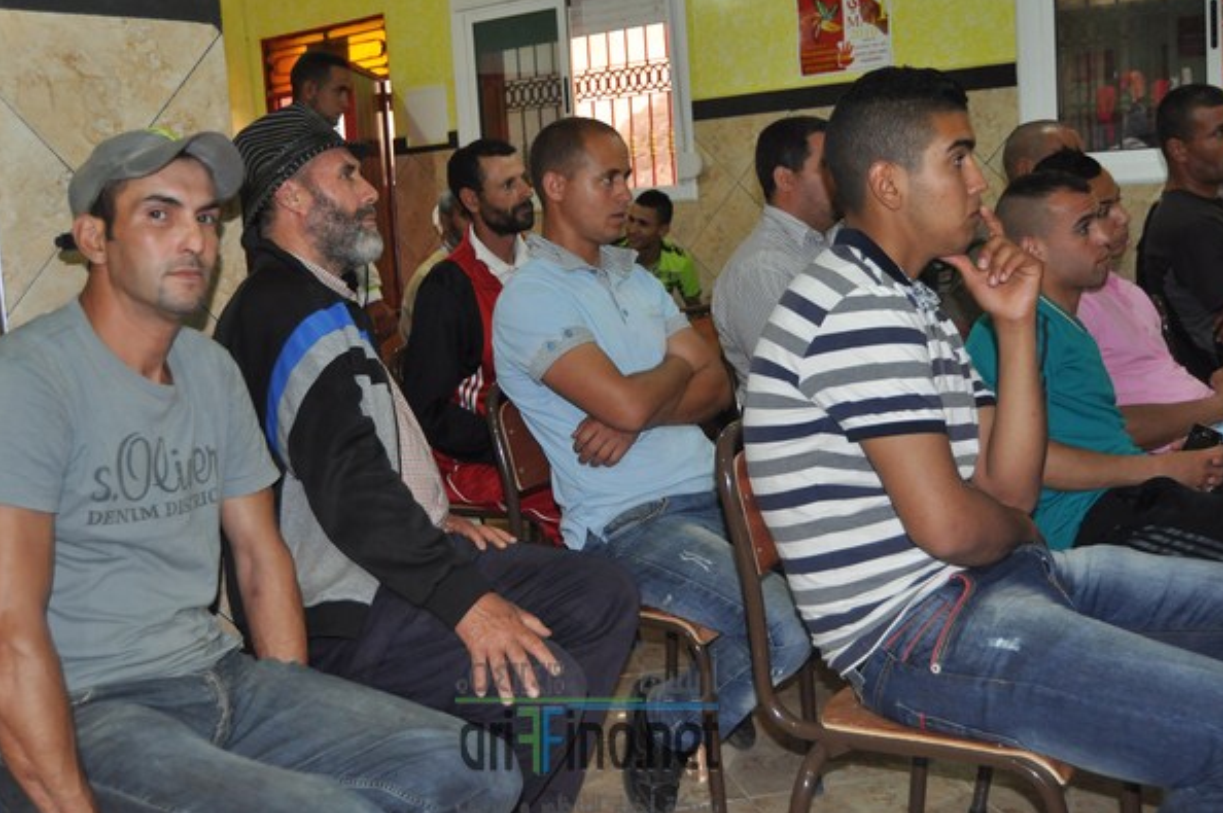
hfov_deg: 46.4
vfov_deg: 31.8
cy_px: 386
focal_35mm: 42
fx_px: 1426
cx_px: 587
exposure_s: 1/60
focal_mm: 26
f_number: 4
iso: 800
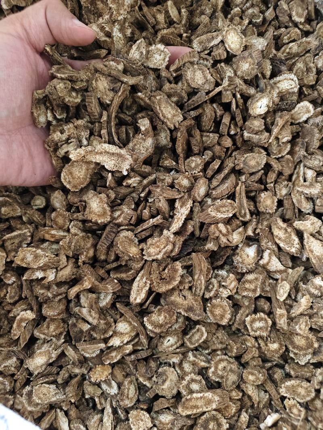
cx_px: 162
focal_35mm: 23
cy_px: 215
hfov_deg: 58.9
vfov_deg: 73.9
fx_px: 286
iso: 3123
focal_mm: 5.56
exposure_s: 1/510
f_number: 1.88
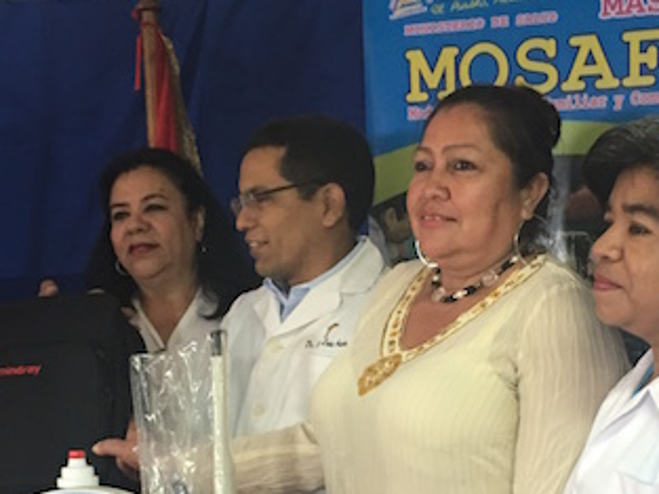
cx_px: 345
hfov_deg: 28.1
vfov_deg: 20.8
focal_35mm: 69
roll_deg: +1.9
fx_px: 1314
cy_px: 456
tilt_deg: -6.0
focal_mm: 4.15
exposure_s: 1/15
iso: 80
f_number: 2.2
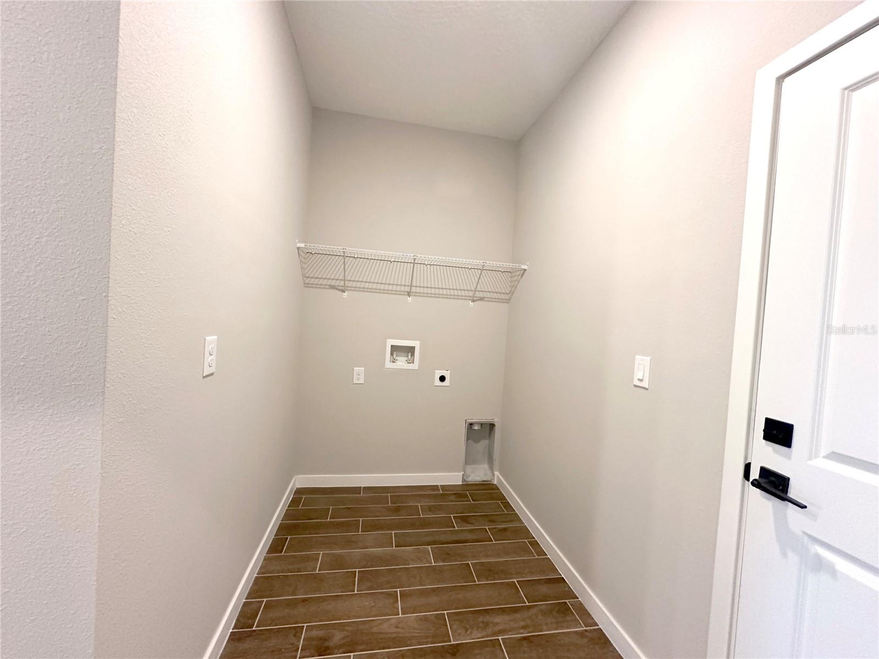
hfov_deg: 102.1
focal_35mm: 14
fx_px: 356
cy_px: 330
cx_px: 440
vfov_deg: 85.7
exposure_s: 1/60
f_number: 2.2
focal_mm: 2.22
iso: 500
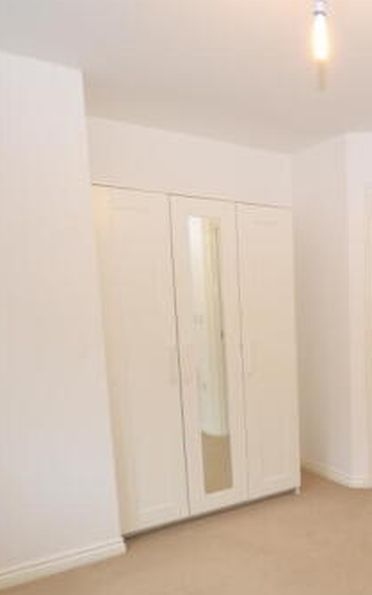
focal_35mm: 30
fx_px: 486
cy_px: 376
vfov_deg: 61.9
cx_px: 363
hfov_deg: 37.8
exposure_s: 1/60
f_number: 3.5
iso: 500
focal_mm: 10
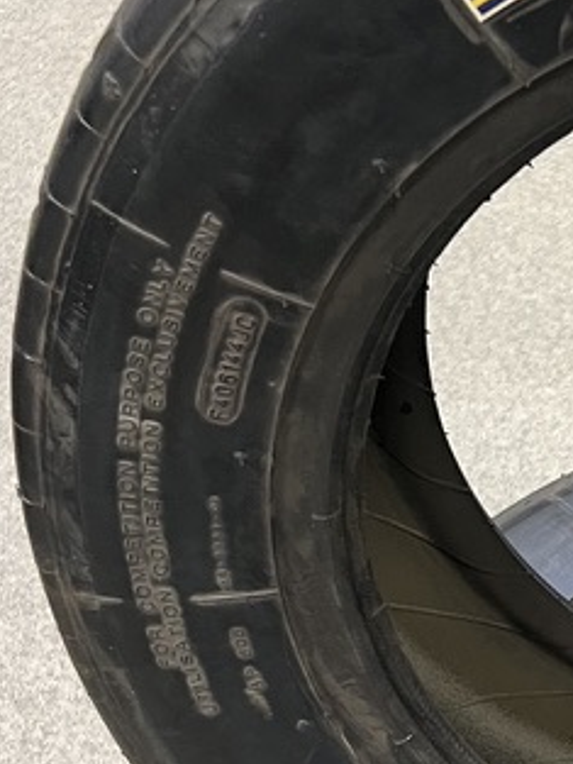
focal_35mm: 85
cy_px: 610
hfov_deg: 15.8
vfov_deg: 22.7
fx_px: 1875
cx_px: 885
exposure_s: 1/60
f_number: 1.5
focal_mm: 5.7
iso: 200
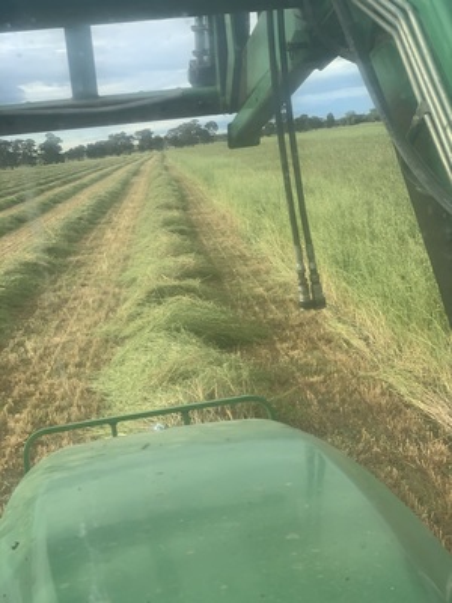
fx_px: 905
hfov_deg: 28.0
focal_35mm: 52
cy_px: 302
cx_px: 226
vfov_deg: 36.8
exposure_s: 1/234
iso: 16
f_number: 2.4
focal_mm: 6
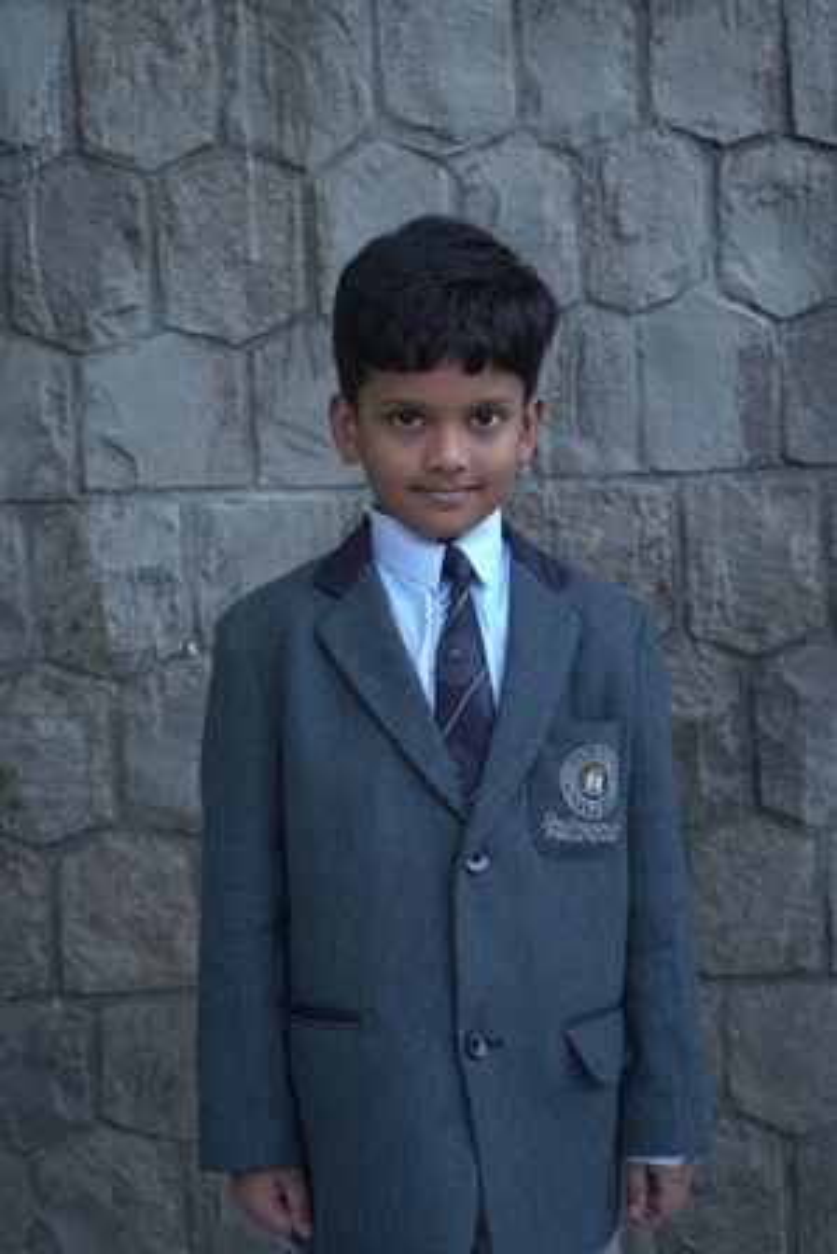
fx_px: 1707
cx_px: 418
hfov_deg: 27.5
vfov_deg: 40.3
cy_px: 627
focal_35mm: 49
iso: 250
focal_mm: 49
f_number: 4.5
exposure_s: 1/100
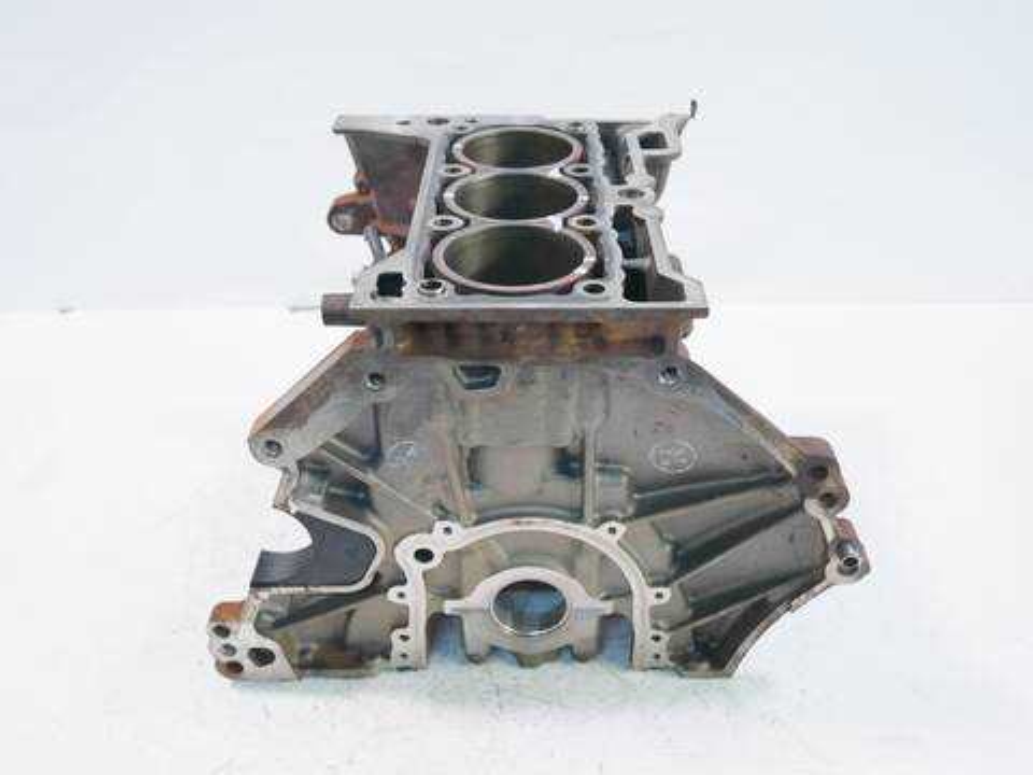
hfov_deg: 56.8
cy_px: 388
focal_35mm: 32
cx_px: 516
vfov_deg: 44.2
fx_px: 955
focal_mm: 16
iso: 400
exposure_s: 1/60
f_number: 4
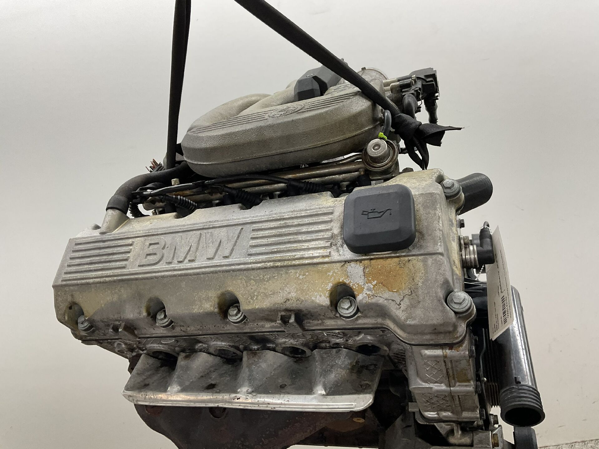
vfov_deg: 48.2
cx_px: 300
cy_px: 224
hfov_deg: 61.7
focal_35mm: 29
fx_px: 502
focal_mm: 3
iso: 40
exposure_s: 1/100
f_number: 1.8
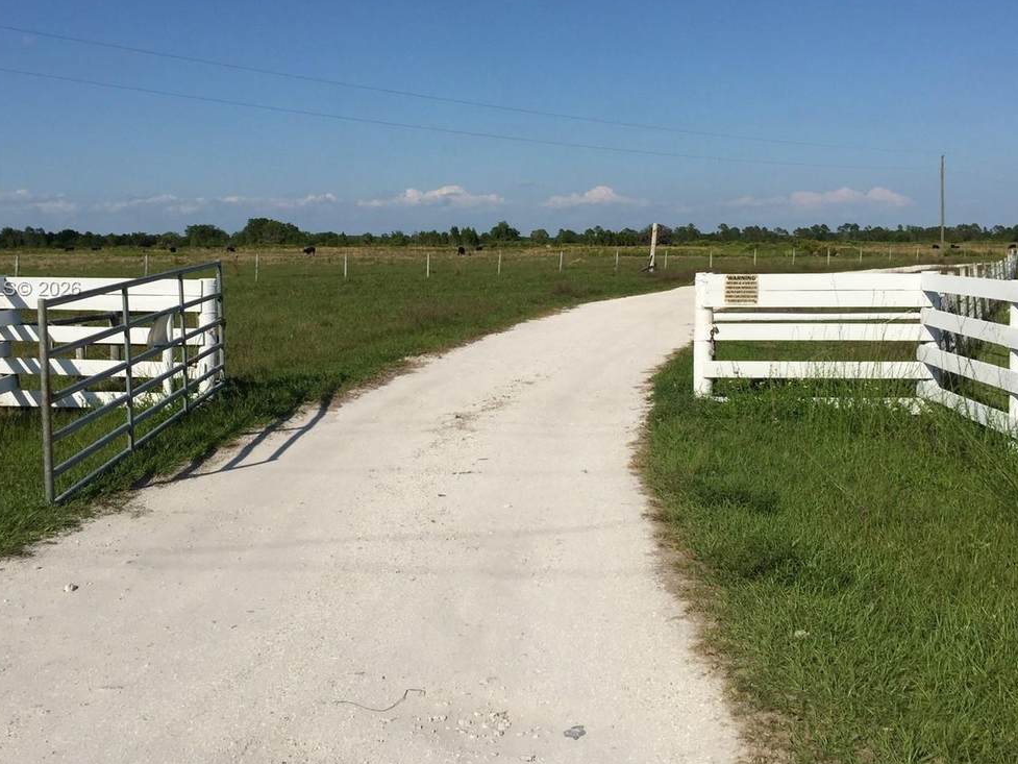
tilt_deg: -3.5
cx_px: 488
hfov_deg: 49.0
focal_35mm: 38
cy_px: 290
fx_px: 1118
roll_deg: -0.7
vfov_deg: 37.5
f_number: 2.2
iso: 32
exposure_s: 1/3968
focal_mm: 4.15
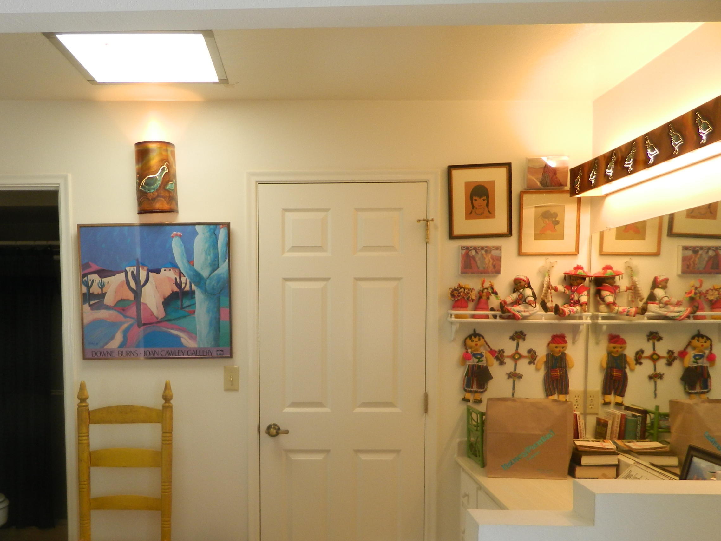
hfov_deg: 54.9
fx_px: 687
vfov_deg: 42.4
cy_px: 356
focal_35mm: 33
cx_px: 288
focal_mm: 4.5
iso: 100
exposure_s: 1/30
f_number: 3.1
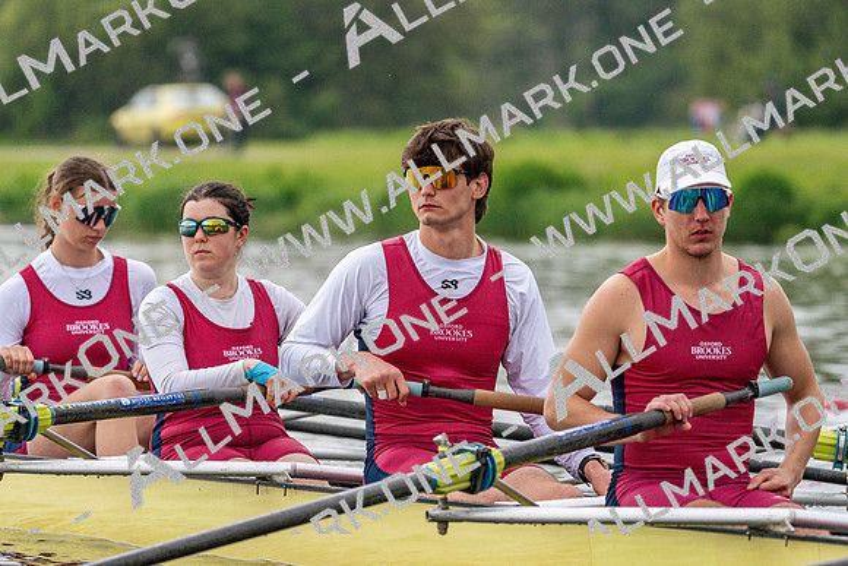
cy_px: 283
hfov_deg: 6.5
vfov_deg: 4.3
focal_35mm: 318
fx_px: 7492
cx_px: 424
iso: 2000
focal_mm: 318
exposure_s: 1/1250
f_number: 6.3
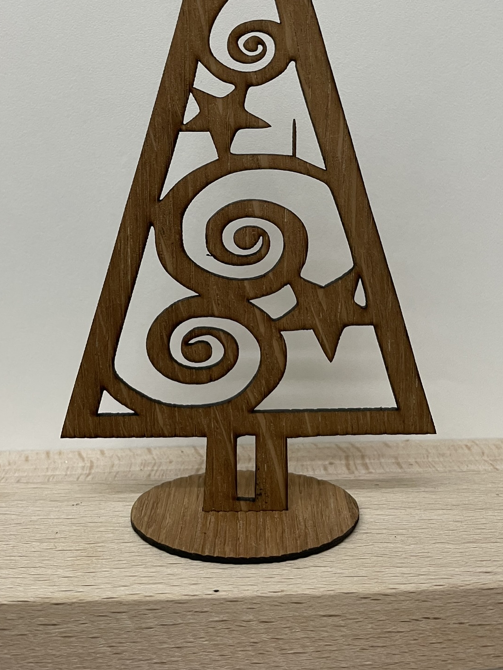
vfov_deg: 48.9
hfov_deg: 38.7
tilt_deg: -6.9
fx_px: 717
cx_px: 248
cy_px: 201
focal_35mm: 37
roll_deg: +0.1
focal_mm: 4.2
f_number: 1.6
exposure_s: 1/50
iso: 100
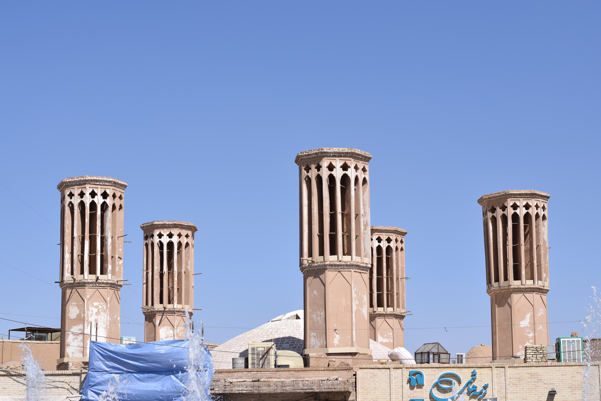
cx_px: 300
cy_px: 200
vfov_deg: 18.2
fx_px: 1252
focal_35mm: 75
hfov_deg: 27.0
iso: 100
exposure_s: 1/1600
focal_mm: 50
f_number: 4.5
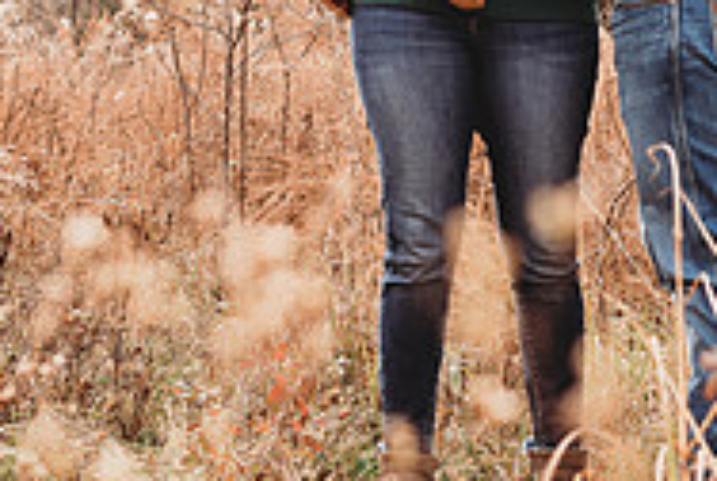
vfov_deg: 17.0
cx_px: 522
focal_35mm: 74
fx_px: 1476
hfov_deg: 27.0
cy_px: -204
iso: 100
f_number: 2.5
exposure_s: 1/800
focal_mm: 24
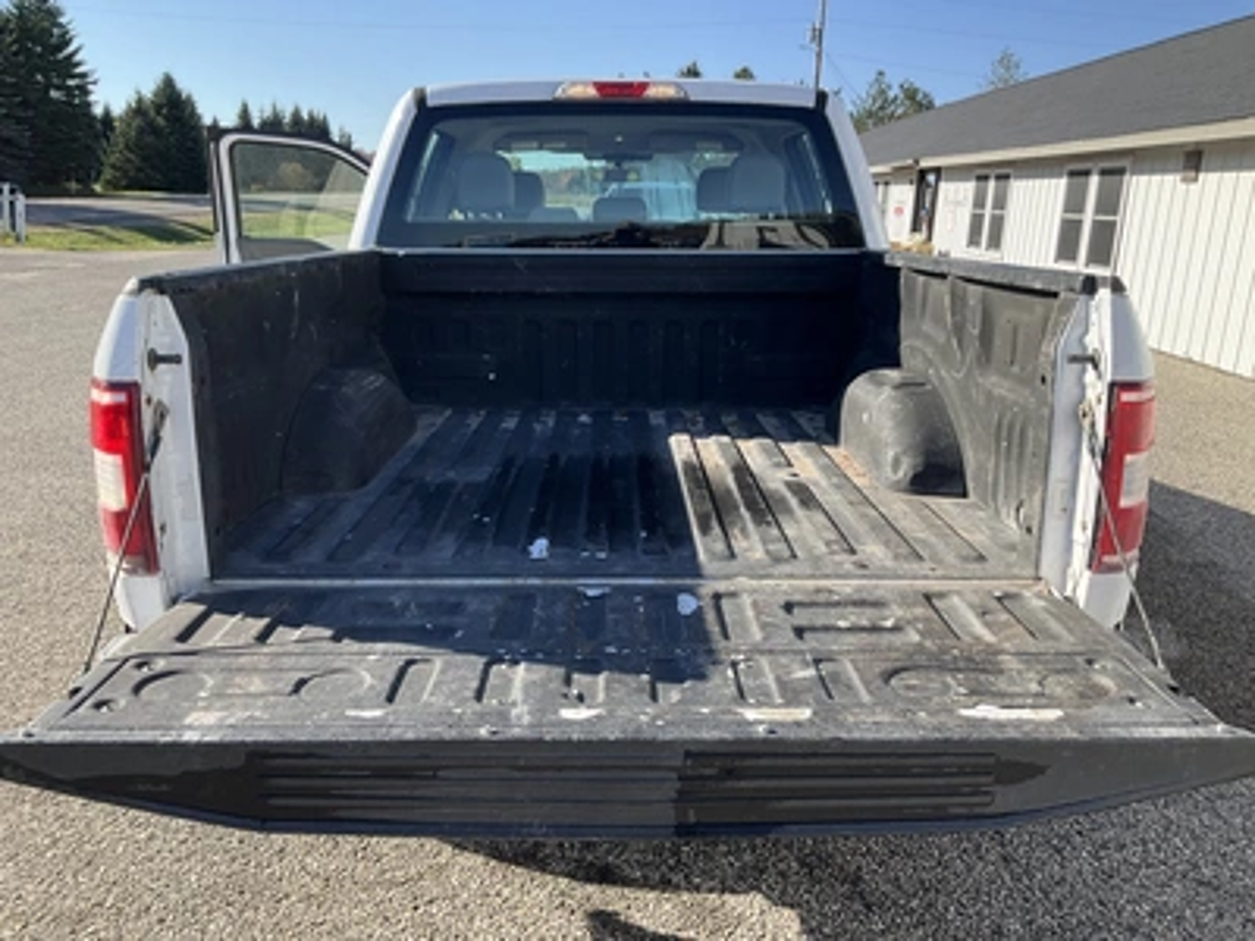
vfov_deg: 48.2
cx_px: 628
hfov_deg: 61.7
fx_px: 1051
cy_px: 470
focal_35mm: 29
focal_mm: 3
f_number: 1.8
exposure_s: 1/700
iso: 25
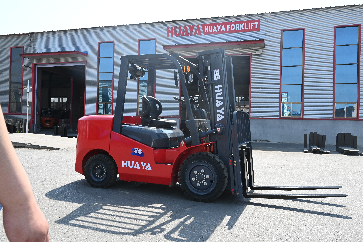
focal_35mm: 30
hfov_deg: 62.8
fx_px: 297
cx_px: 182
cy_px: 121
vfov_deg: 44.2
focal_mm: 29.5
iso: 2500
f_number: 16
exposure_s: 1/800
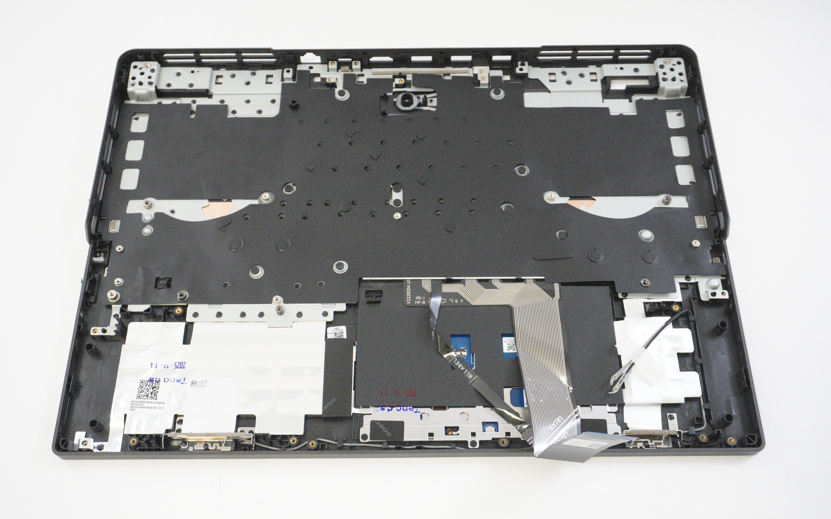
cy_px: 264
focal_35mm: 39
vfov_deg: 33.2
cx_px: 415
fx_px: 872
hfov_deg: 50.9
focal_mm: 25
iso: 8000
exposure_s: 1/250
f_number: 5.6
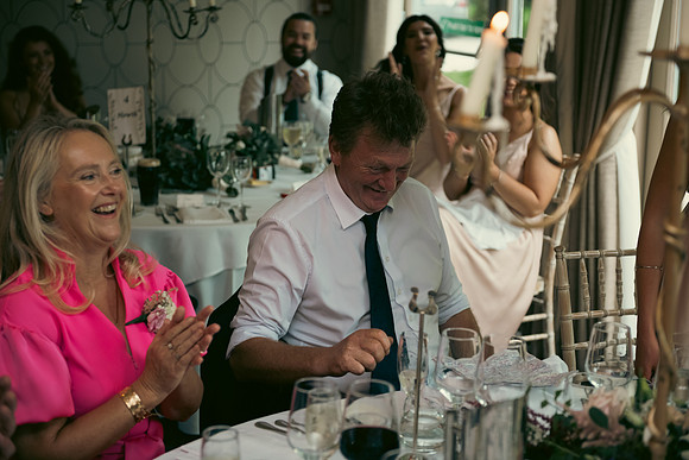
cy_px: 230
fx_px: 1187
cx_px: 344
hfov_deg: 32.4
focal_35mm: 62
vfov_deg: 21.9
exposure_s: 1/160
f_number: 3.5
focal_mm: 62
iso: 400
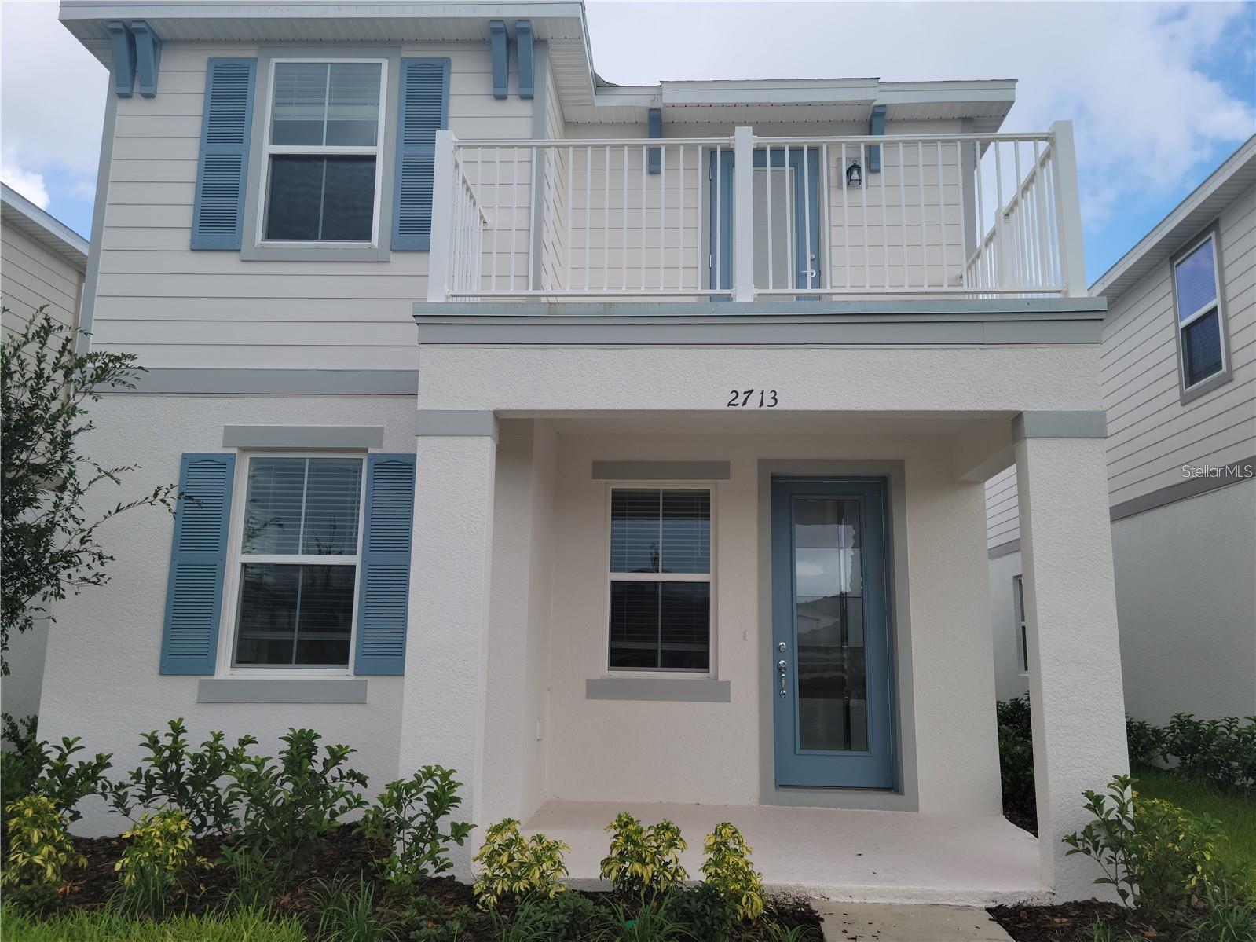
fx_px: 1016
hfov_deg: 63.4
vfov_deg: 49.7
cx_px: 628
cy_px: 471
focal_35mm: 28
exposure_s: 1/493
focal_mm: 5.9
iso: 25
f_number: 2
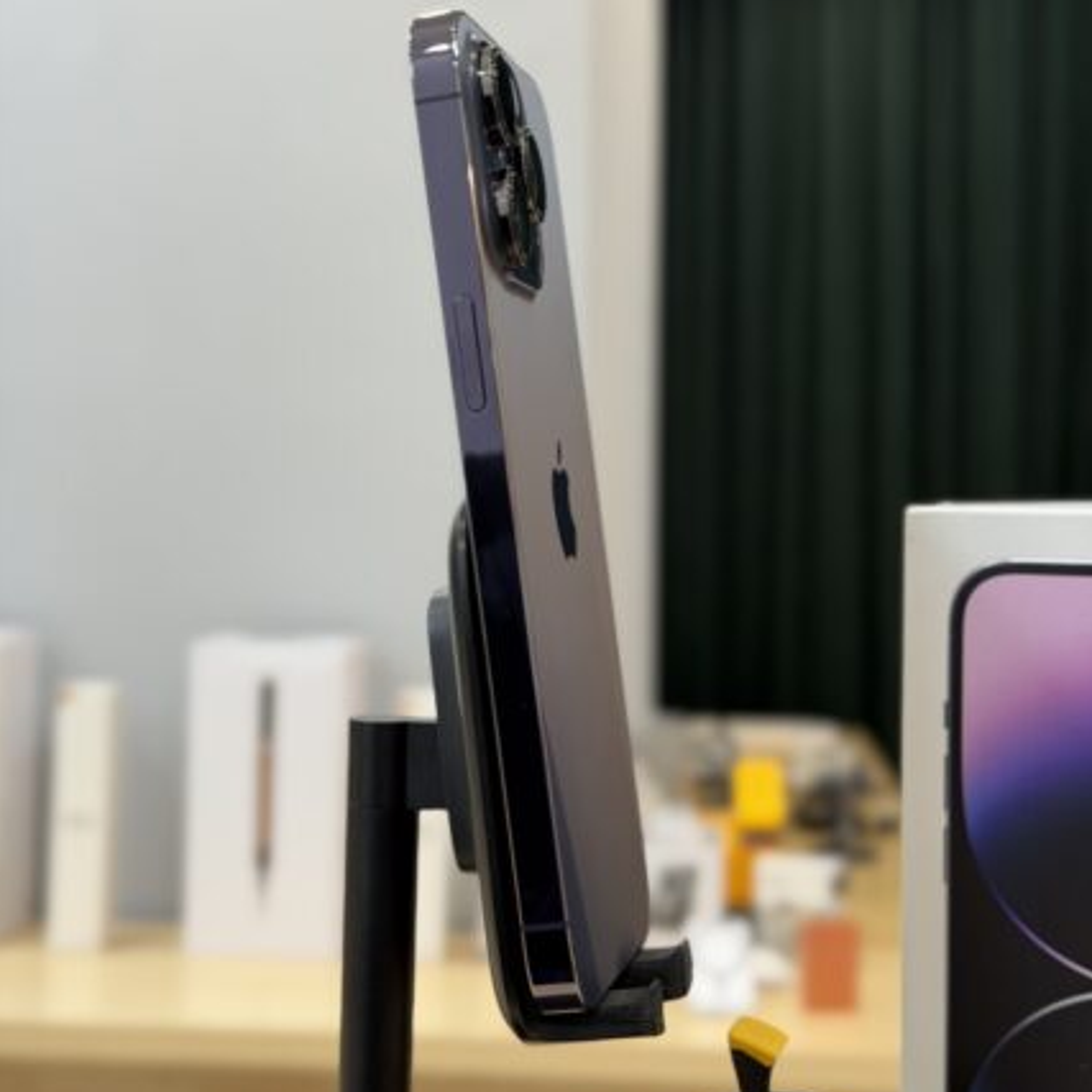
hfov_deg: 30.0
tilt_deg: -1.2
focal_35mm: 57
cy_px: 549
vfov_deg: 30.0
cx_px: 545
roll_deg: -0.3
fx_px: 2034
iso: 100
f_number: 1.78
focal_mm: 6.76
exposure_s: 1/66
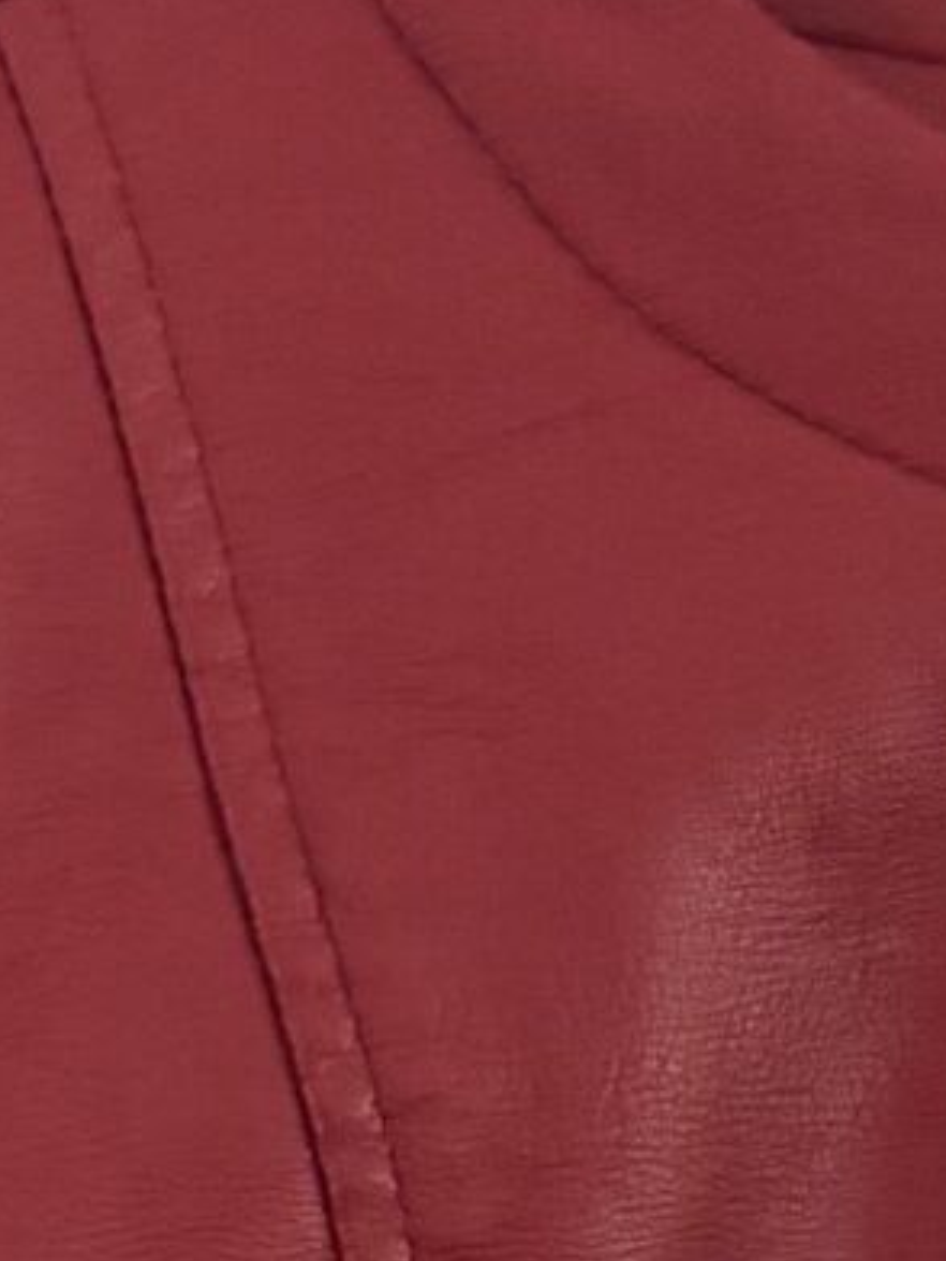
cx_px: -553
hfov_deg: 10.5
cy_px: 2815
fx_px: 4956
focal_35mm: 136
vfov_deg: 12.2
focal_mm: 5.96
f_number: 1.6
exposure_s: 1/30
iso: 800
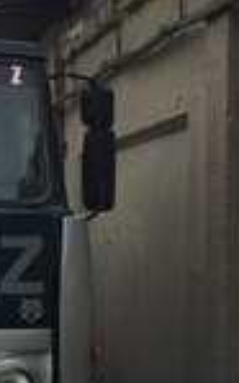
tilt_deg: -1.4
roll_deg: -0.6
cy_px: 265
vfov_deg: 20.3
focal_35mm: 102
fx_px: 1064
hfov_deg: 12.0
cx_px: -154
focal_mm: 4.15
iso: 32
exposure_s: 1/1199
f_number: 2.2
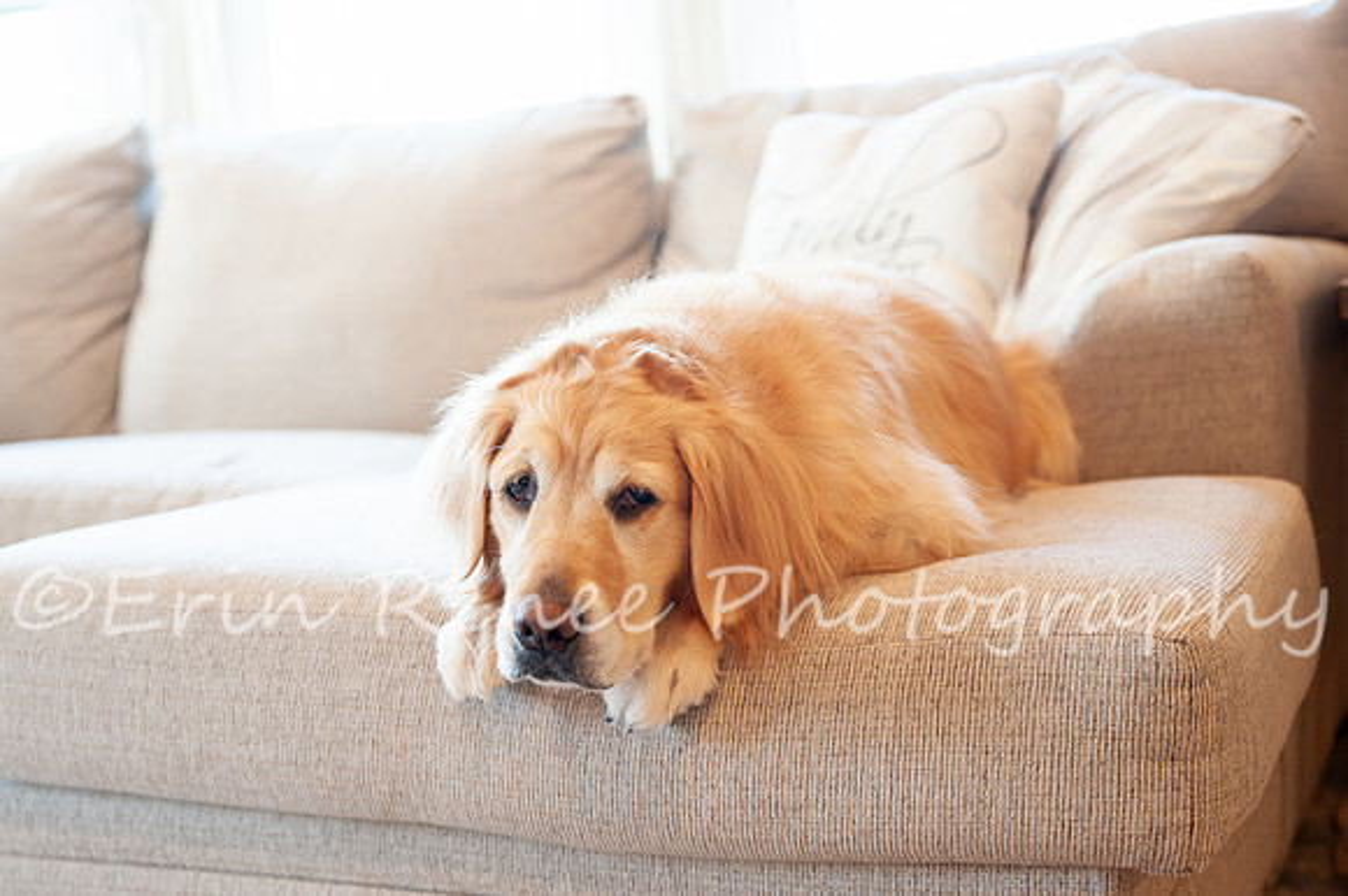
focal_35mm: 54
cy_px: 454
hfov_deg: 37.2
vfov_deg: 25.3
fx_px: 2002
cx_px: 629
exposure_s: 1/125
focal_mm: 48
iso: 1000
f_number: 2.8
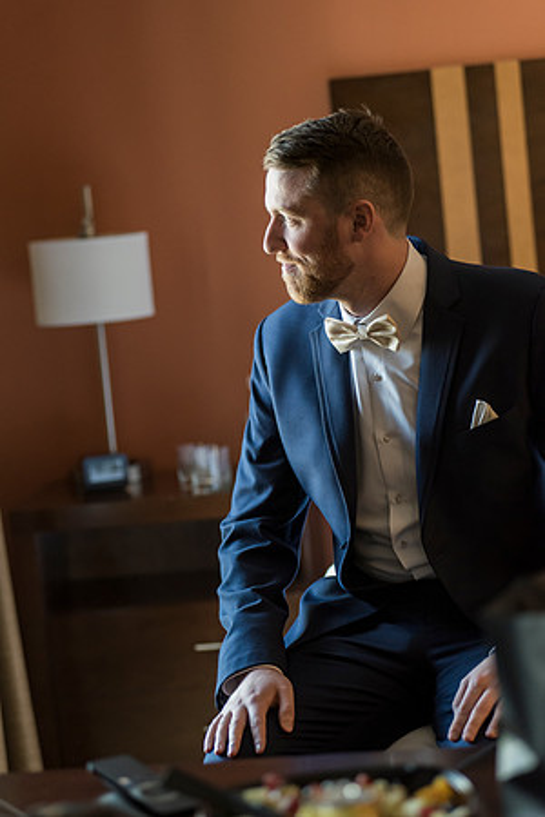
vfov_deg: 20.4
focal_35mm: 100
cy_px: 408
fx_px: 2271
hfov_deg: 13.7
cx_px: 272
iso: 2500
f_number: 3.5
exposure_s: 1/400
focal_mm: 100
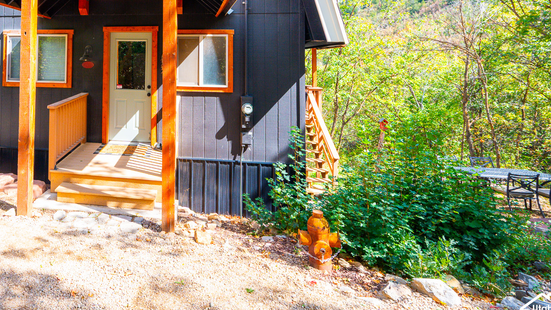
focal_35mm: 24
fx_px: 351
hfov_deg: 70.3
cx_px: 127
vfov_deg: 44.4
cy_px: 44
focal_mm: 14
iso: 500
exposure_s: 1/320
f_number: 7.1
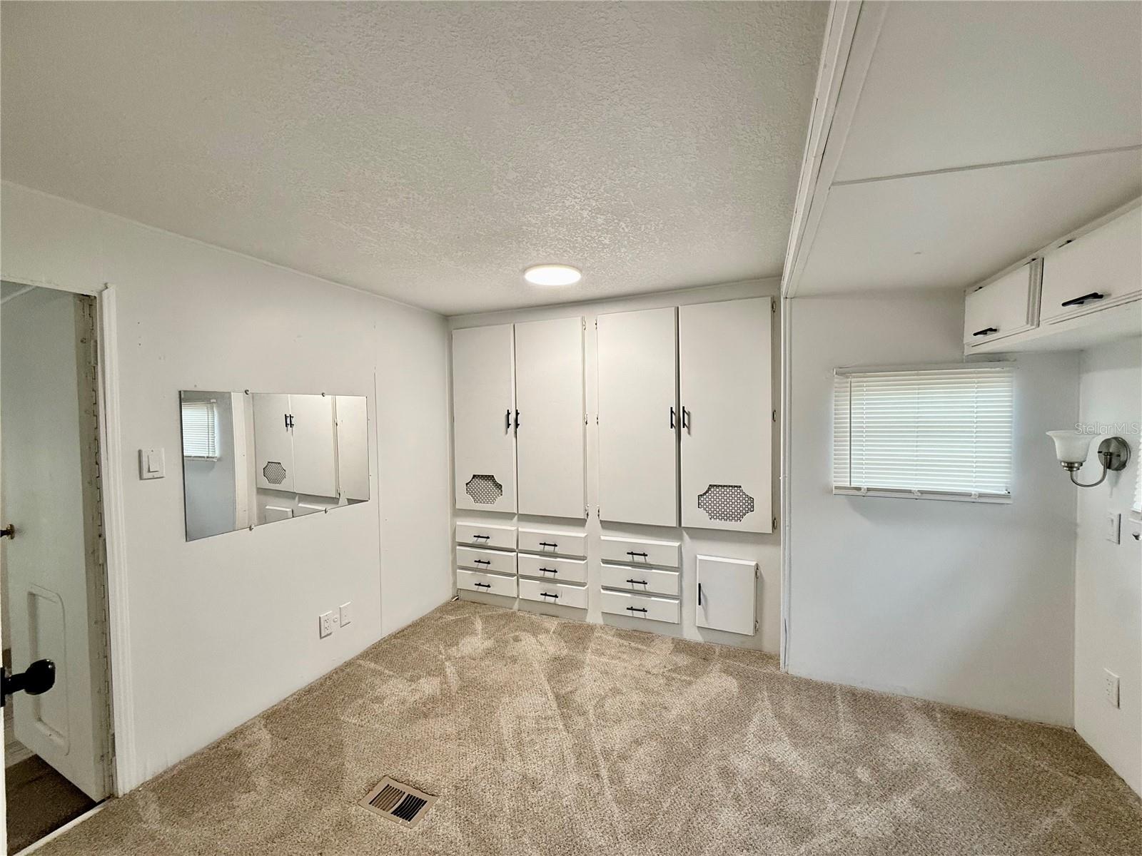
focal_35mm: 14
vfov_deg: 85.7
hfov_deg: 102.1
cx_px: 571
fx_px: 462
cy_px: 428
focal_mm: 2.22
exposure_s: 1/120
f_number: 2.2
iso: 125
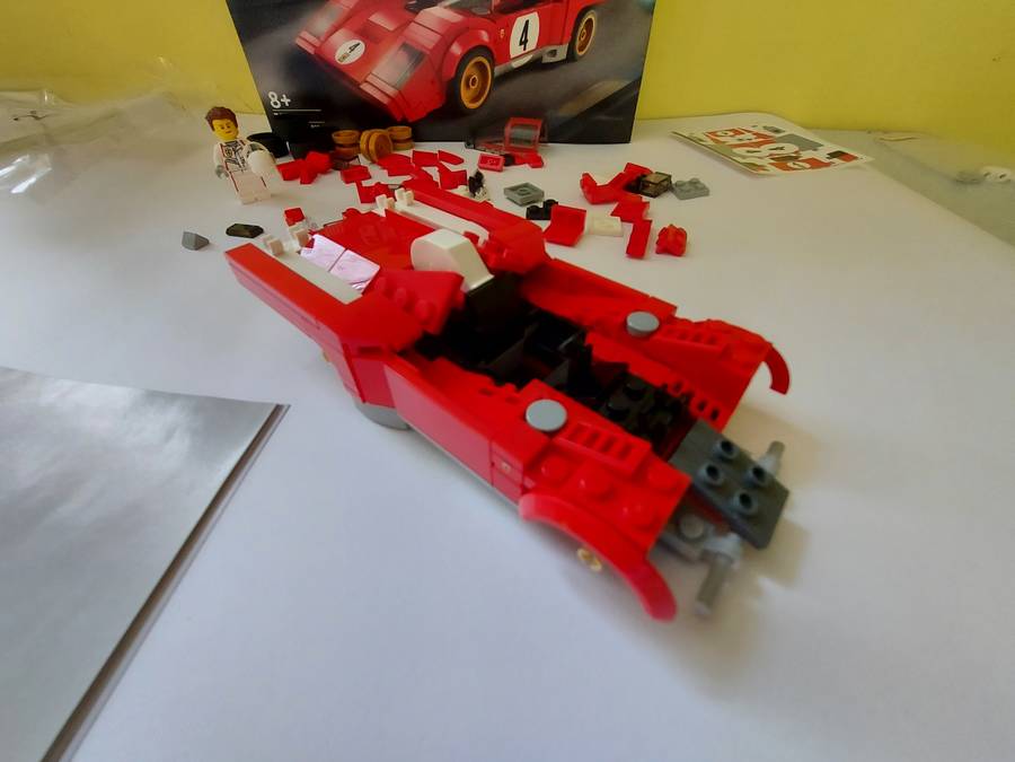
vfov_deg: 89.9
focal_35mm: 13
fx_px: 381
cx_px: 508
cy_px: 381
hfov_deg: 106.2
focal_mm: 1.74
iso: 320
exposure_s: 1/33
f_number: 2.2
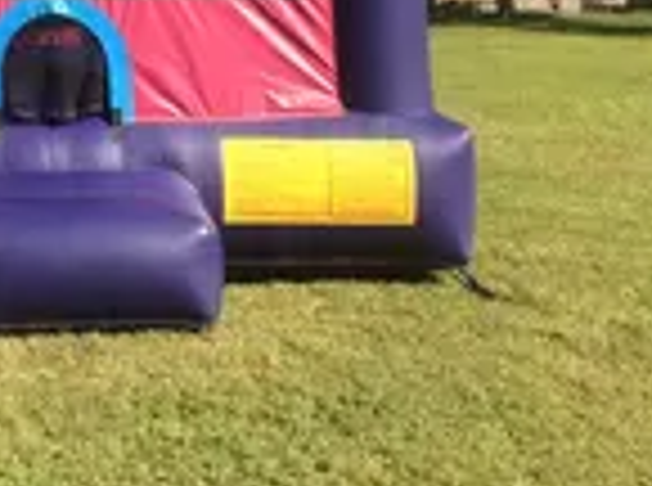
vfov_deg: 16.8
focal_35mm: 83
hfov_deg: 23.0
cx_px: 63
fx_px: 1559
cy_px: -117
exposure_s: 1/1109
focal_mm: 4.12
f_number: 2.2
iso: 32
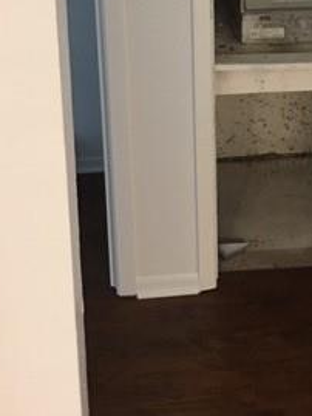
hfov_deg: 21.2
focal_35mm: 69
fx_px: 829
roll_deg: +0.2
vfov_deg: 26.6
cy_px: 0
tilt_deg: -16.0
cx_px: 222
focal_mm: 4.15
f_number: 2.2
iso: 100
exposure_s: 1/15
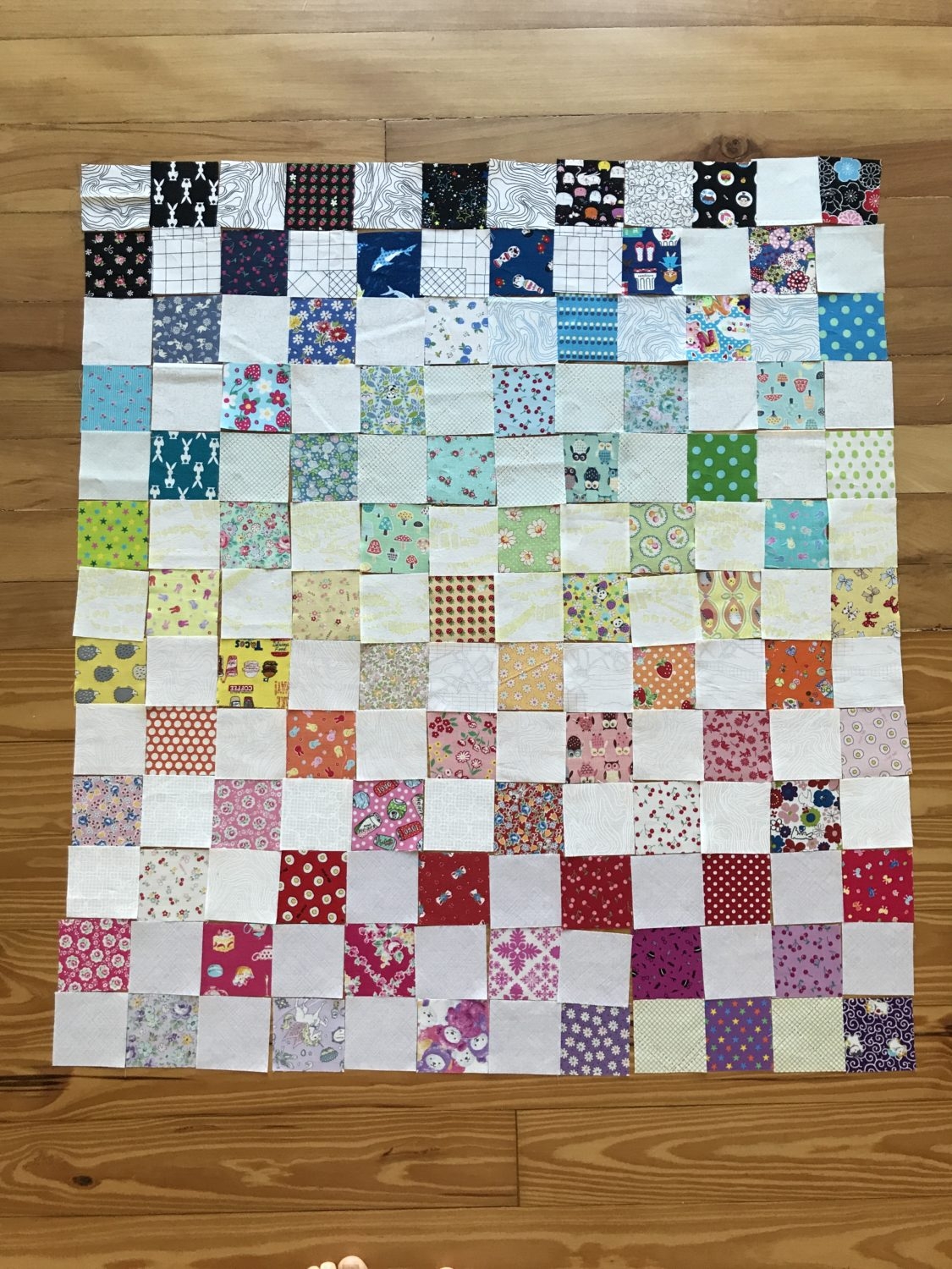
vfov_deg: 63.4
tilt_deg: -86.0
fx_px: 1027
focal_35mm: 28
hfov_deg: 49.7
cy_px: 634
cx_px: 476
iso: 20
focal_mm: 3.99
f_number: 1.8
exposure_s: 1/30
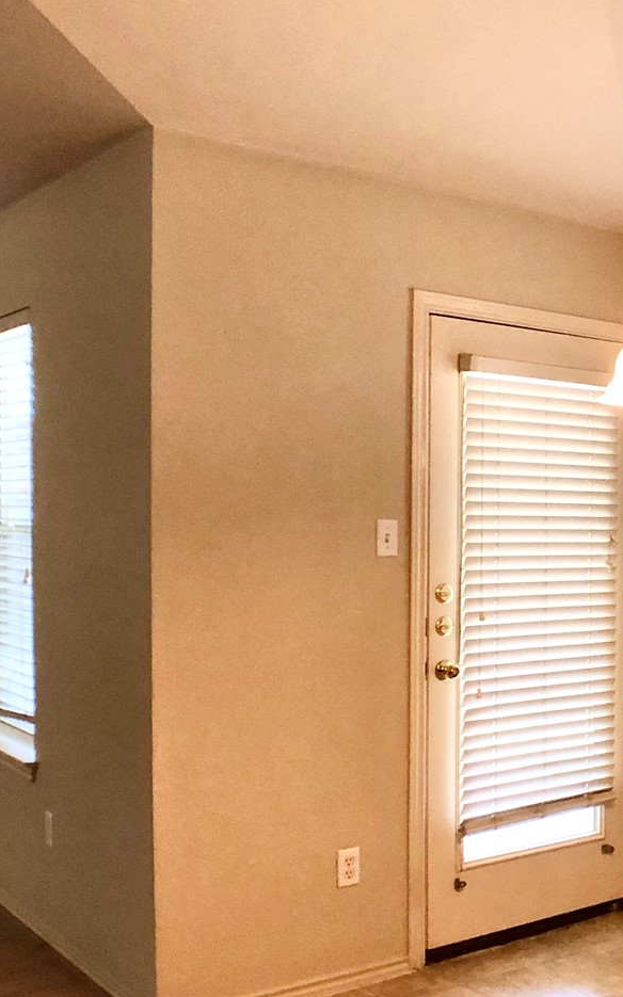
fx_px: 1767
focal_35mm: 65
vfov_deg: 31.5
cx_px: 818
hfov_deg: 18.5
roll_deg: -0.2
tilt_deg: -1.8
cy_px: 582
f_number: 1.8
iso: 32
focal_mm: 4
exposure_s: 1/30
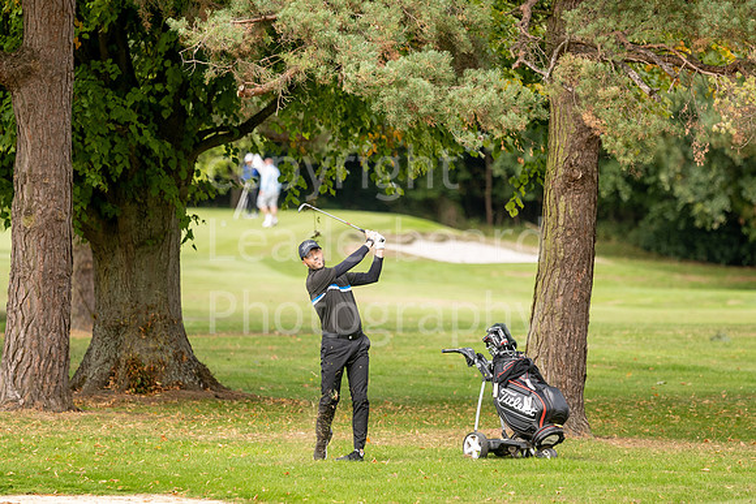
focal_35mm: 450
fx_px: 9452
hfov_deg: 4.6
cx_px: 378
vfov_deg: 3.1
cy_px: 252
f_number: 4
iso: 400
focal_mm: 300
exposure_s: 1/1000
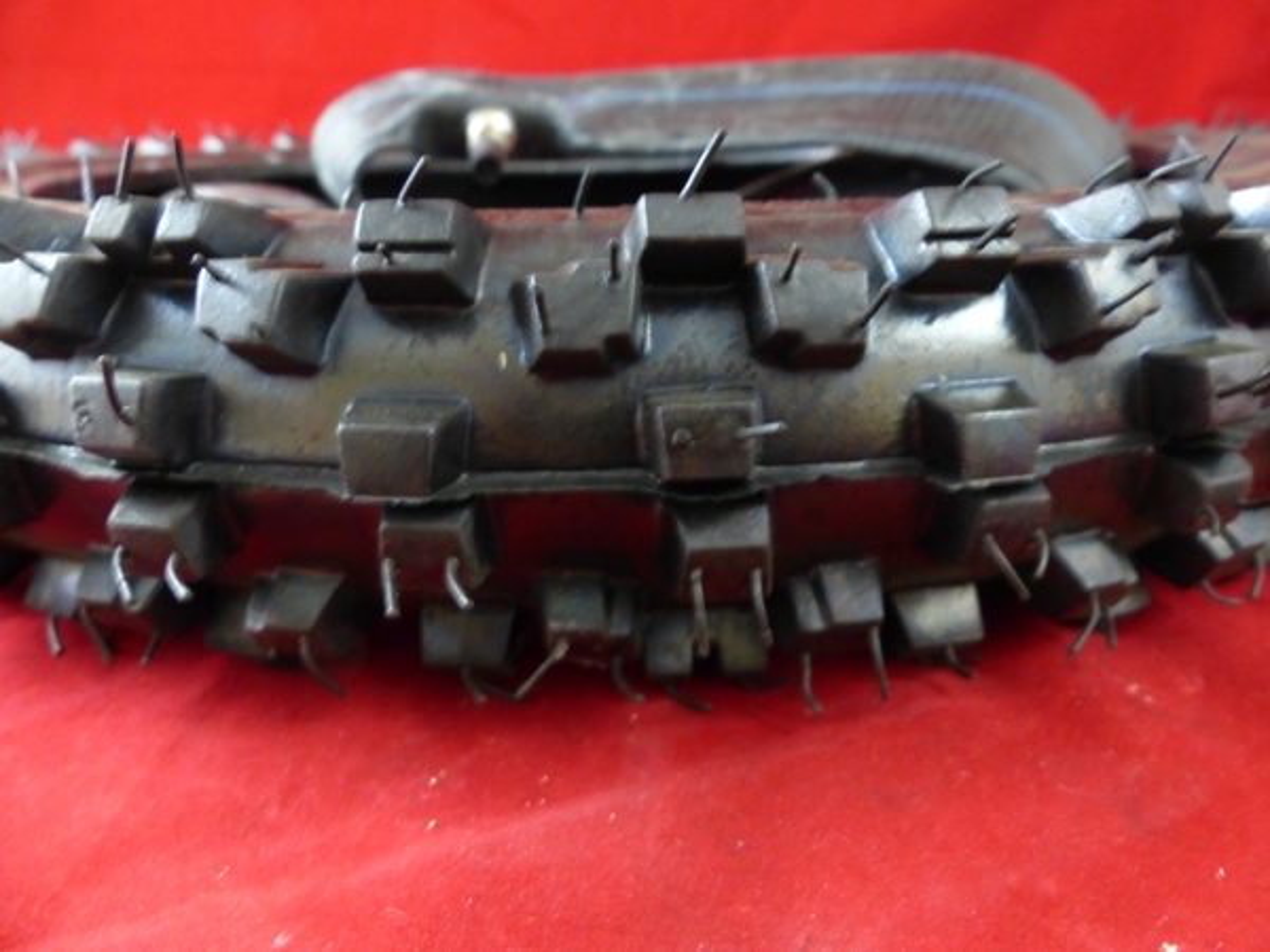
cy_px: 476
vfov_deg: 54.9
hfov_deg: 69.4
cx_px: 635
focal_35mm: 25
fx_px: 917
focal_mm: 4.5
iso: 640
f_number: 2.8
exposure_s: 1/4
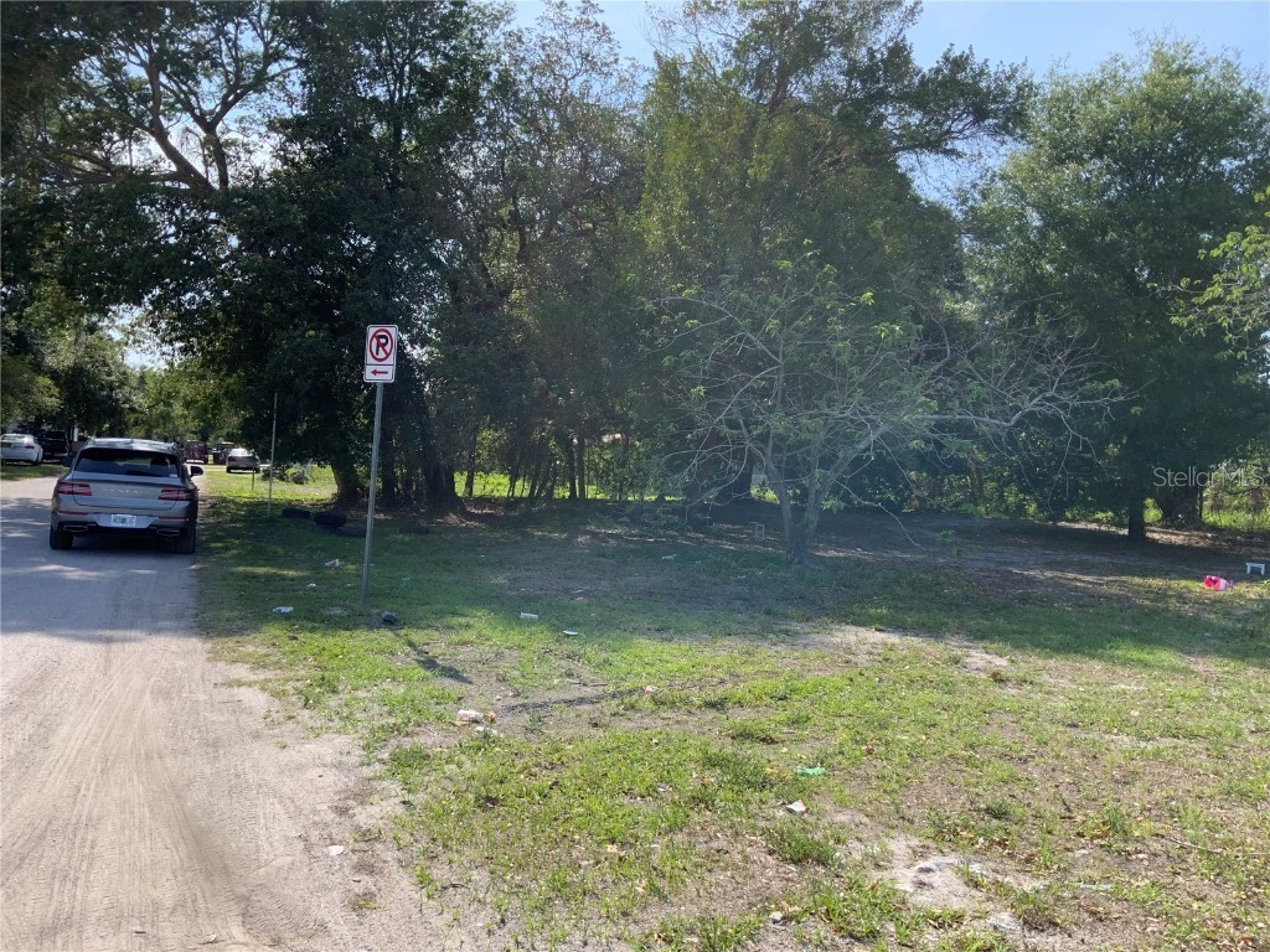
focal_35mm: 29
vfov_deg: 48.2
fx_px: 1064
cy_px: 476
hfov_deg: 61.7
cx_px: 635
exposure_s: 1/804
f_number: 1.8
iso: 16
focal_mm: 3
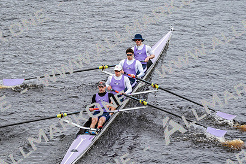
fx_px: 1927
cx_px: 111
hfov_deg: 7.3
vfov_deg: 4.9
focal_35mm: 282
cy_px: 88
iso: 250
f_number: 2.8
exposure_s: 1/2000
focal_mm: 200
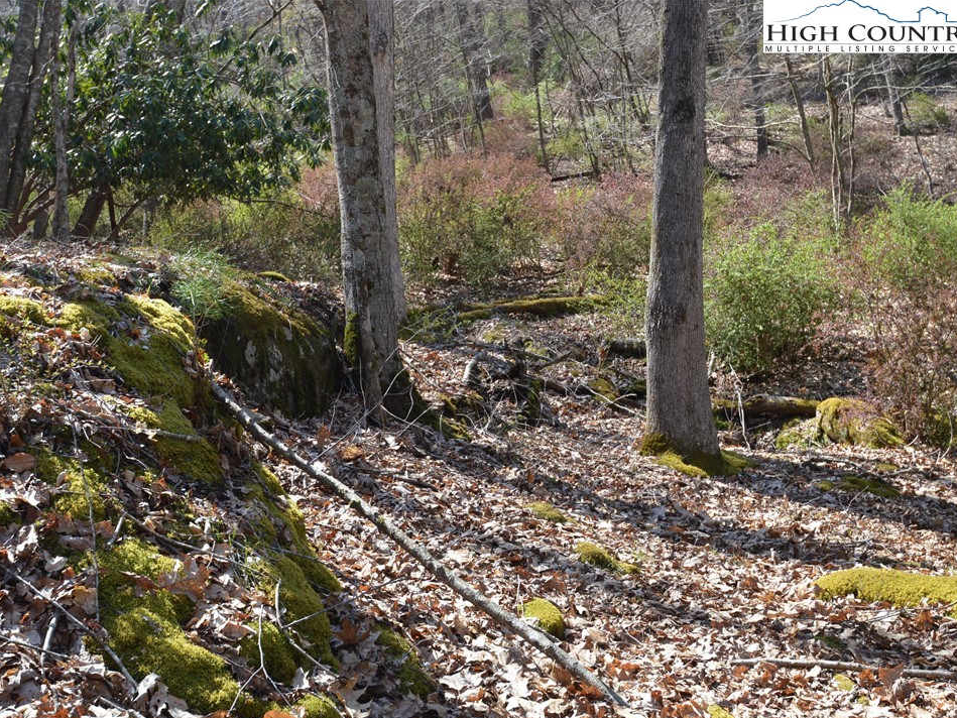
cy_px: 363
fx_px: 1232
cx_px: 434
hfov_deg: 42.4
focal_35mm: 45
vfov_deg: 32.5
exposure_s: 1/125
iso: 125
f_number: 5.6
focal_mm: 27
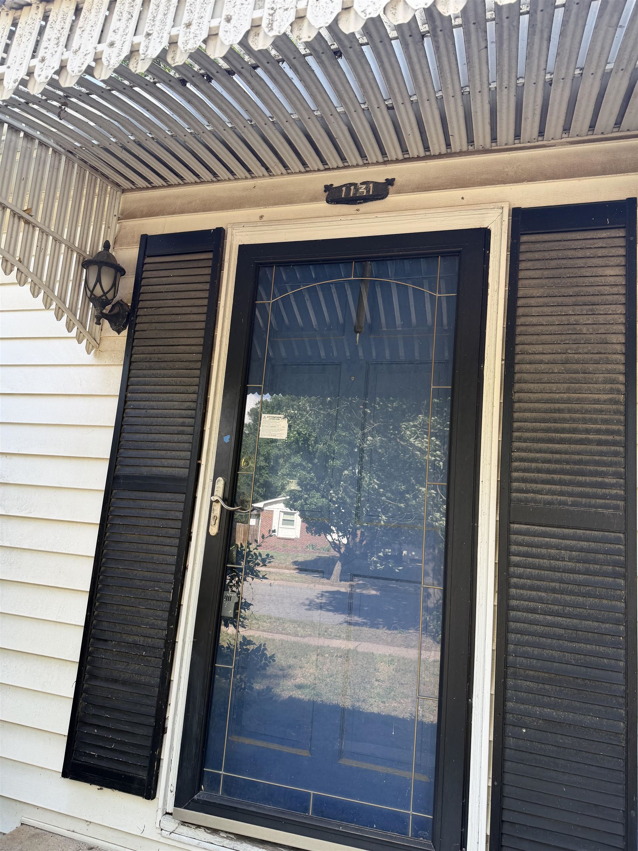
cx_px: 319
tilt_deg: +9.2
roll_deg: -3.6
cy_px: 426
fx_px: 590
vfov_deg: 71.6
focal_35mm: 24
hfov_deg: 56.8
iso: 80
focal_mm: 6.76
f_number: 1.78
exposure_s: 1/385
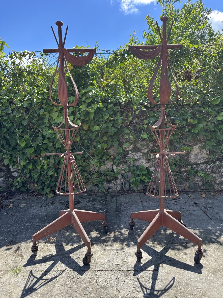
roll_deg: -0.7
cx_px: 112
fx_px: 206
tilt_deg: -7.5
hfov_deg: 56.8
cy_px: 149
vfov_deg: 71.6
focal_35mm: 24
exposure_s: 1/1664
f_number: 1.78
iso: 80
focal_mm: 6.86
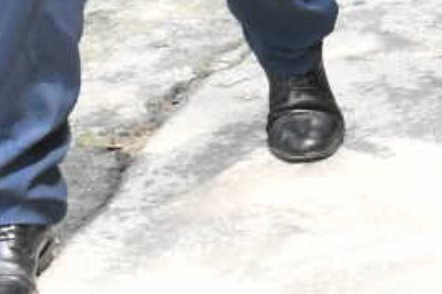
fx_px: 2957
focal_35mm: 241
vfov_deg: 5.4
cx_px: 1109
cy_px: -512
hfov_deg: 7.8
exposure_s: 1/125
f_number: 11
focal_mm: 27
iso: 1600
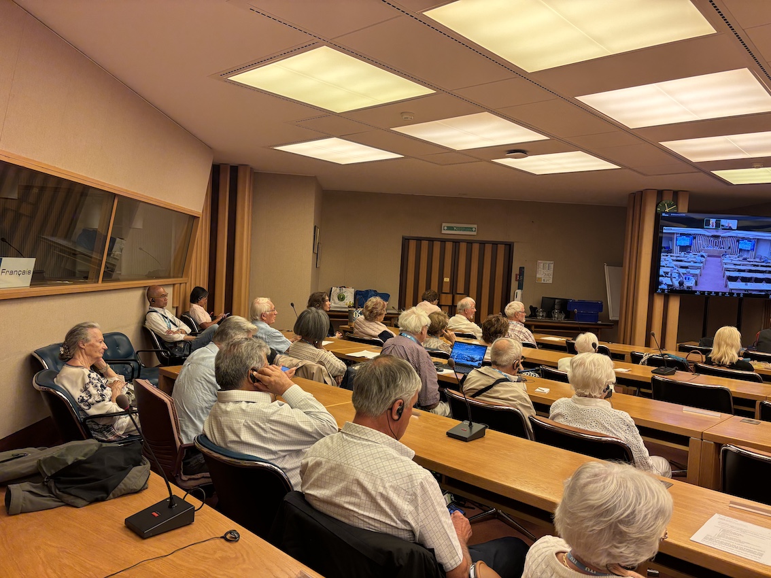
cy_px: 289
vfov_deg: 53.0
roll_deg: -3.9
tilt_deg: -2.9
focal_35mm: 26
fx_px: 579
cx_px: 386
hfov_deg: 67.3
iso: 125
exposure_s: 1/100
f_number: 1.6
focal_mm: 5.96
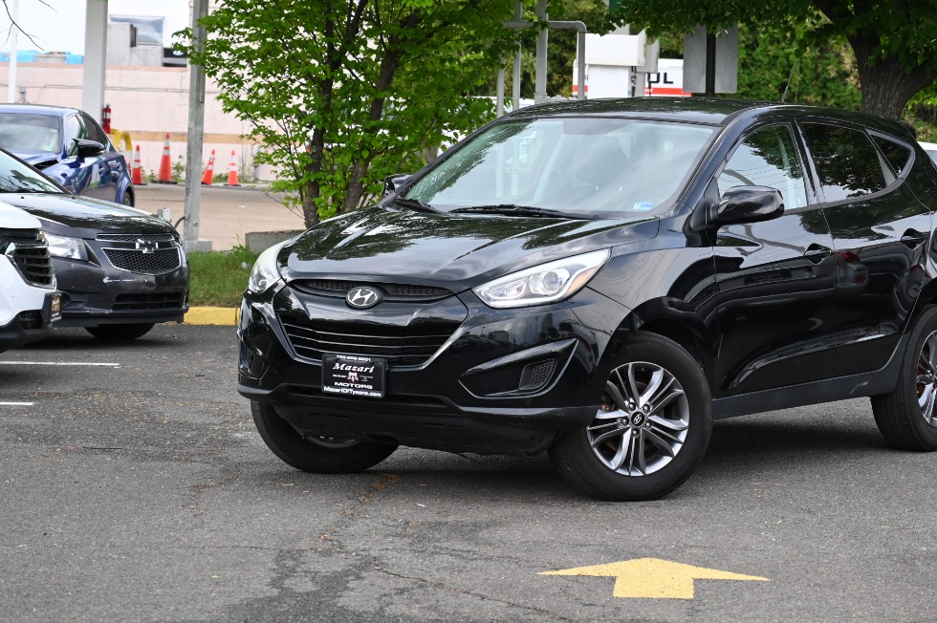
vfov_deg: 11.8
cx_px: 647
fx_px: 3017
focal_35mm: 116
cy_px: 175
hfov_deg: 17.6
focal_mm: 70
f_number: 5
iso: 200
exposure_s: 1/250
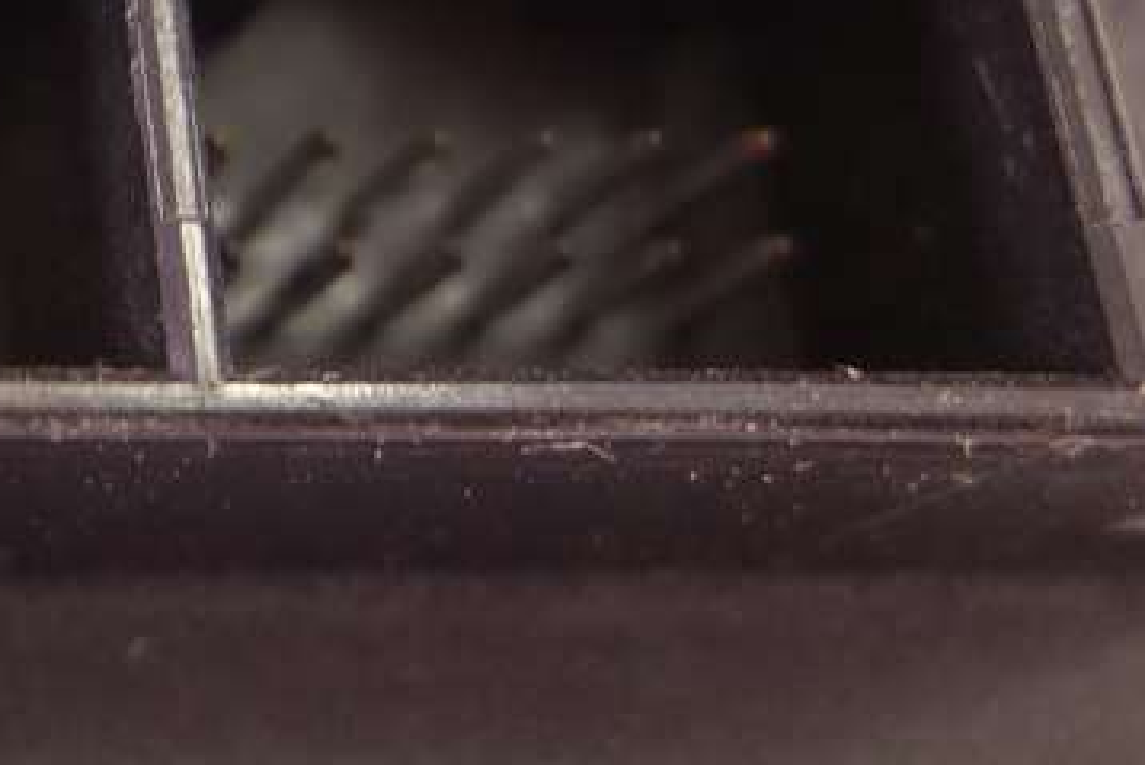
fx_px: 3404
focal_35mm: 107
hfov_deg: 16.6
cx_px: -780
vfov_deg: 12.4
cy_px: -208
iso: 200
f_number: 3.2
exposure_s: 1/30
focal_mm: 10.4
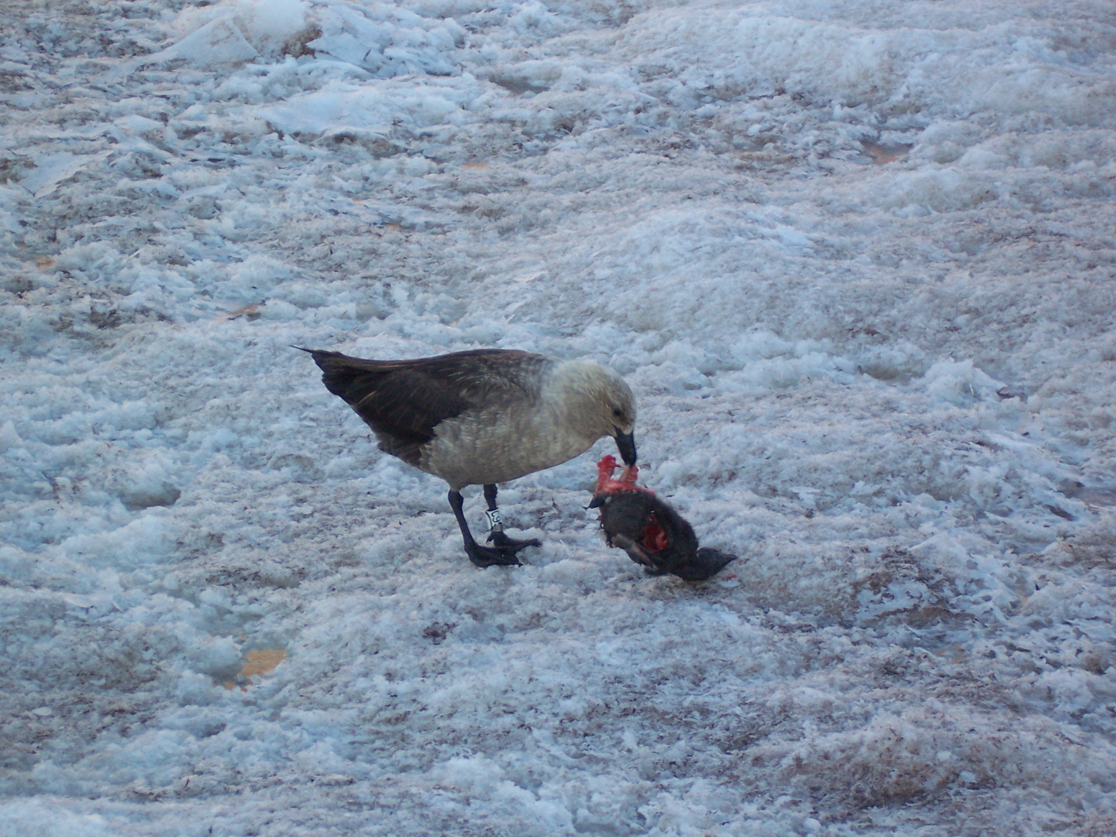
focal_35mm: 132
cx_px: 558
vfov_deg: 11.2
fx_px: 4256
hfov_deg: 14.9
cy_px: 418
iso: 140
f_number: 4.8
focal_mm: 22
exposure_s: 1/125
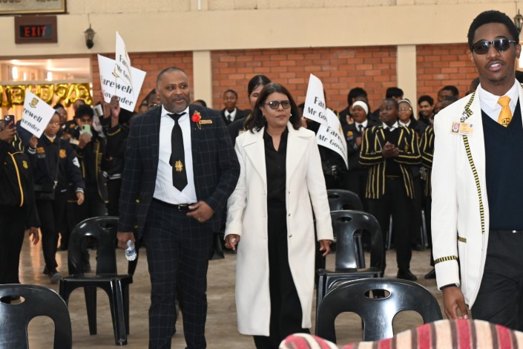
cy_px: 174
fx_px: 1395
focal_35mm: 96
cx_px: 262
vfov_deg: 14.3
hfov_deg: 21.2
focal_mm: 64
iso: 2000
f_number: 4.8
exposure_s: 1/60
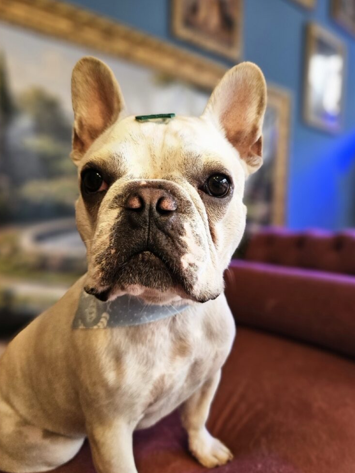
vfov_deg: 71.6
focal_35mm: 24
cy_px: 239
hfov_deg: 56.8
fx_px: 328
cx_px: 178
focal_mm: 5.4
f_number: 1.8
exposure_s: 1/120
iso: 320
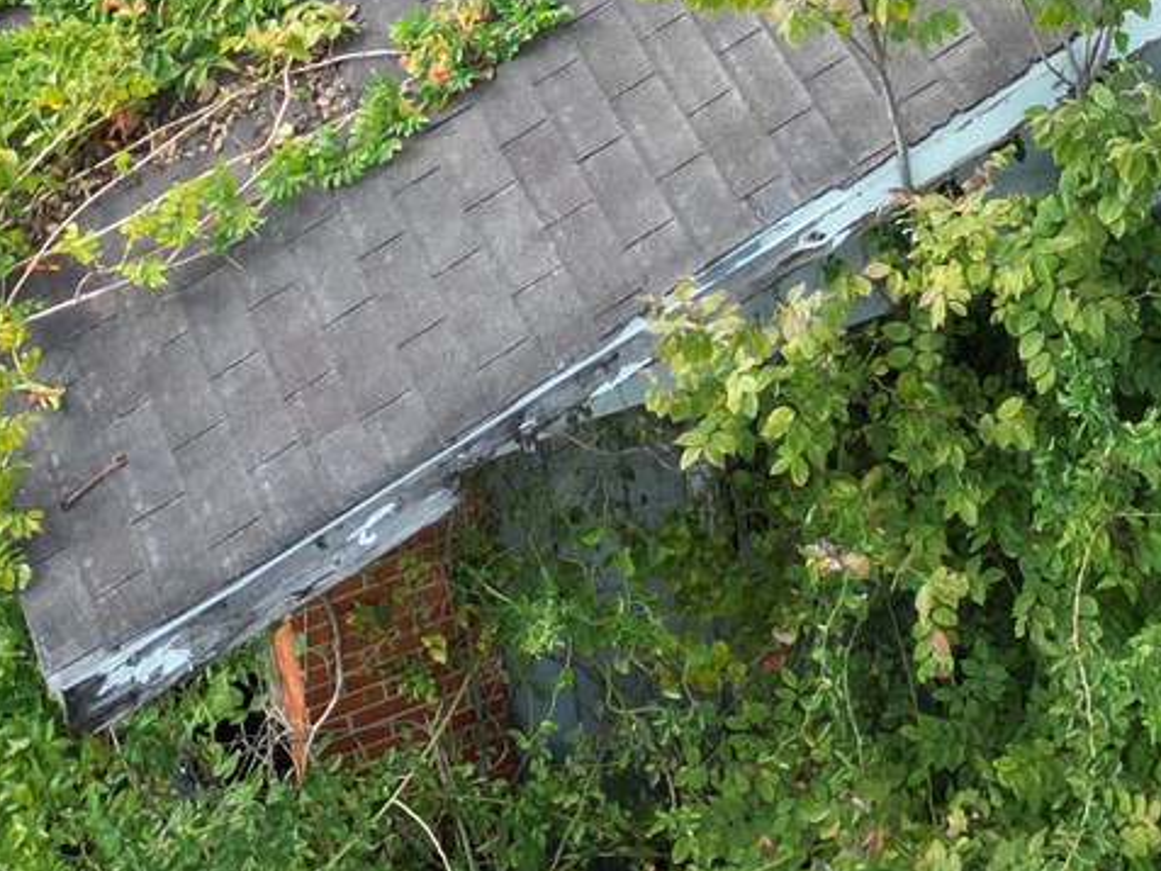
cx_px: 1142
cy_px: -445
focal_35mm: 103
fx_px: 3455
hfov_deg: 18.6
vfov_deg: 13.5
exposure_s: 1/500
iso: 100
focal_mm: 6.72
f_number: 1.7
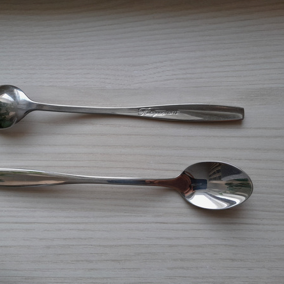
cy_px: 142
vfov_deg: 52.5
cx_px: 103
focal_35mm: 31
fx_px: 288
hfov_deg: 51.9
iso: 100
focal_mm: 4
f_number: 1.8
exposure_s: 1/60
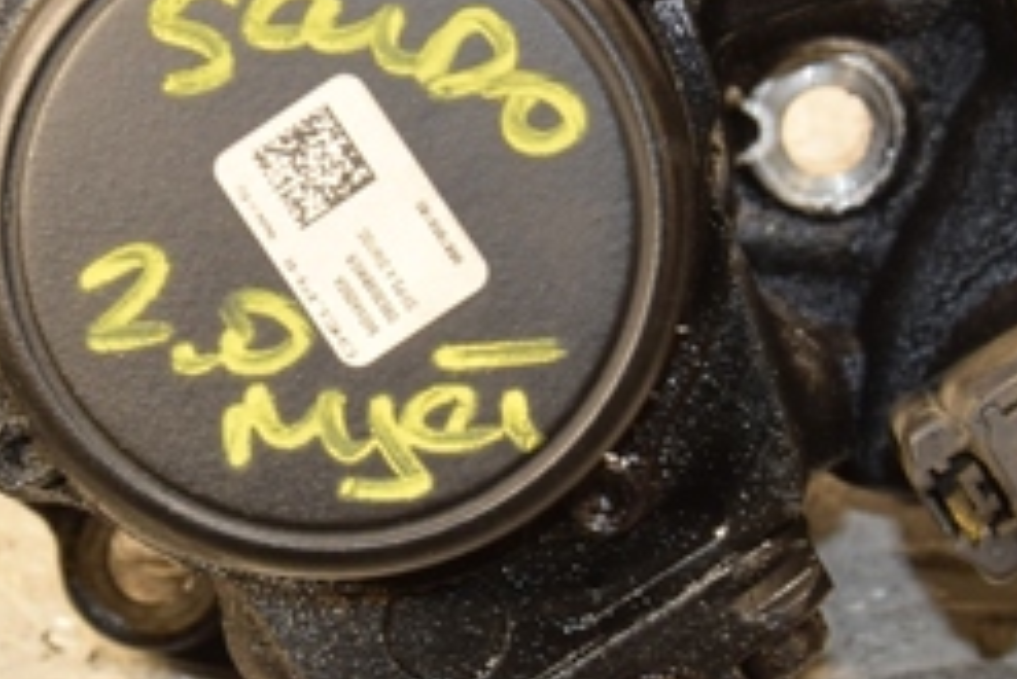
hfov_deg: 9.1
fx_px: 6360
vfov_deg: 6.1
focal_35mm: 225
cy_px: 230
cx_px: 404
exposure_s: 1/50
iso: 800
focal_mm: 58
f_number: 9
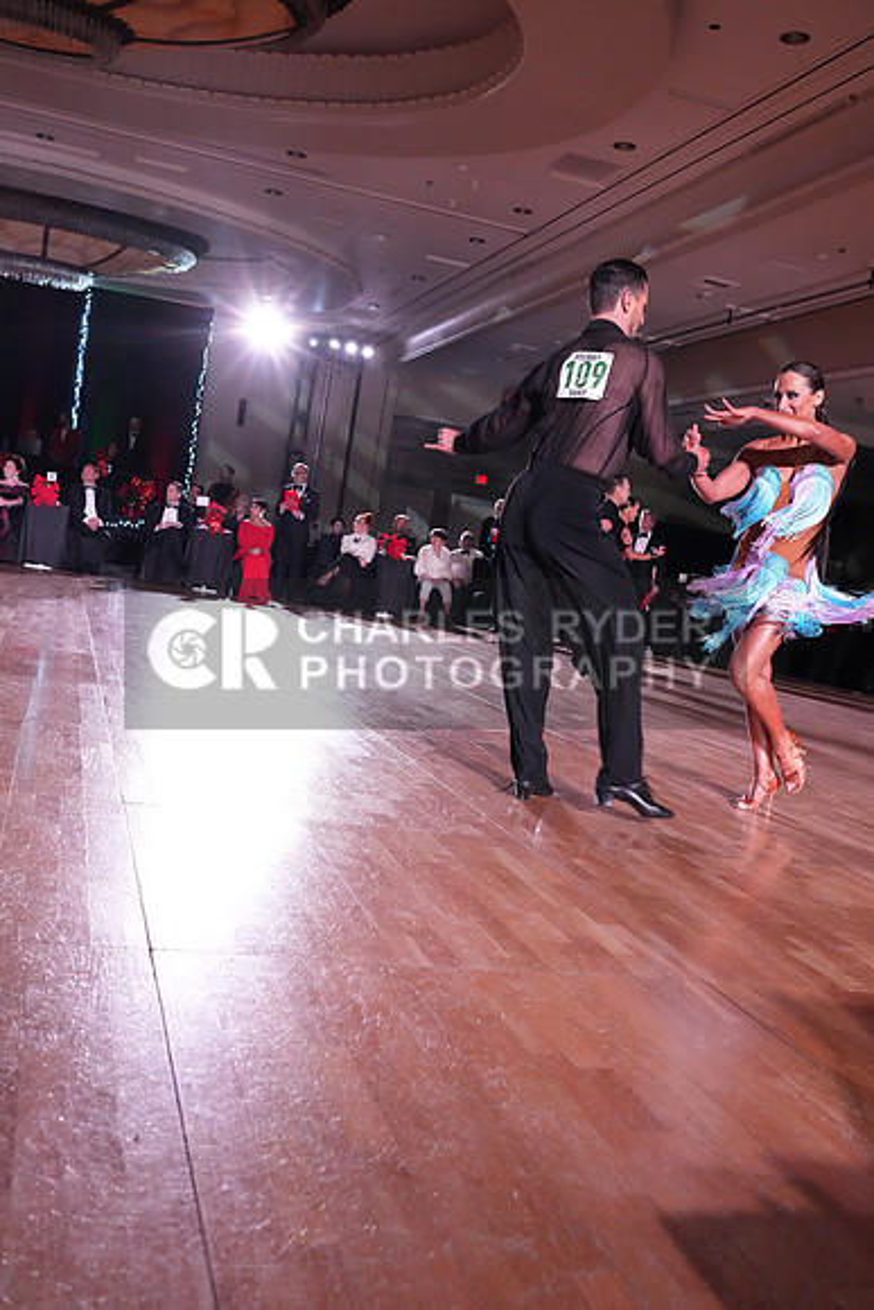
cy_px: 655
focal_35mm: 32
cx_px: 437
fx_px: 1165
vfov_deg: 58.7
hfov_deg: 41.1
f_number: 5
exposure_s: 1/320
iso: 6400
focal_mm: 32
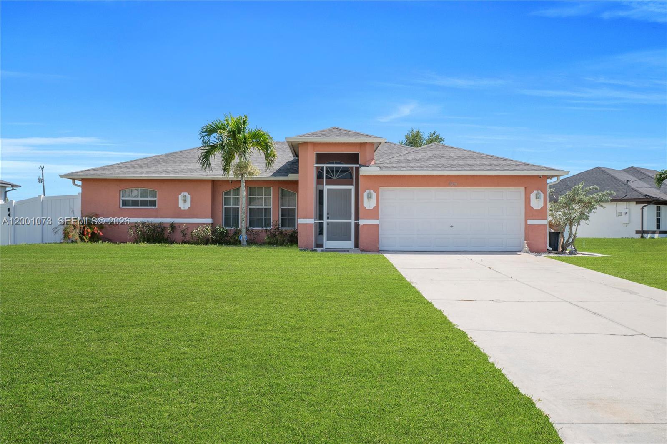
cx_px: 334
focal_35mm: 30
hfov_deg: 61.9
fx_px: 556
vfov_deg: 43.6
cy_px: 222
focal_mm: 20
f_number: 8
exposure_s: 1/400
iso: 100
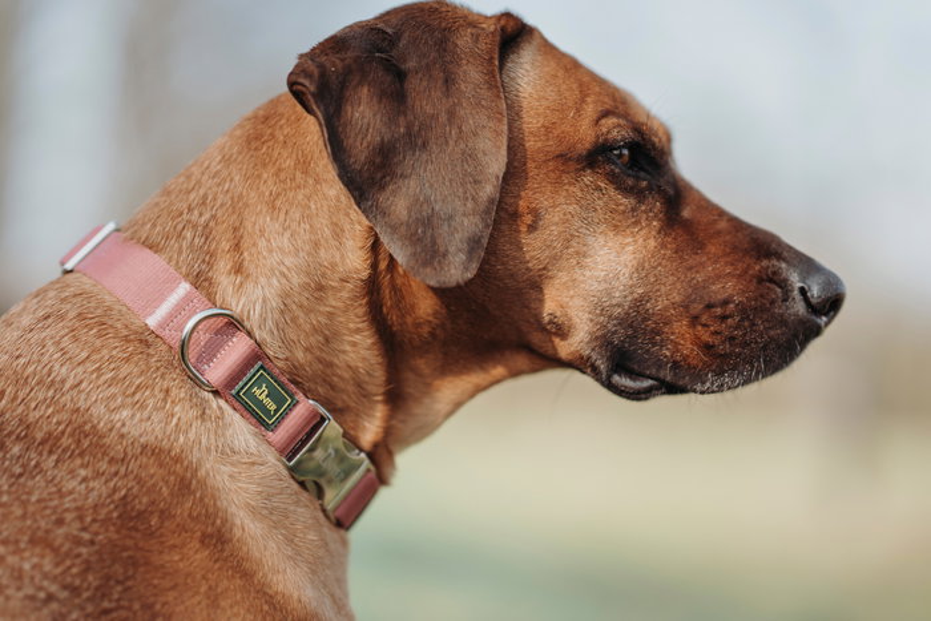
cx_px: 466
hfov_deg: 23.9
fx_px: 2199
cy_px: 310
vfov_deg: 16.1
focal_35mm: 85
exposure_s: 1/3200
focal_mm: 85
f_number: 1.6
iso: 320
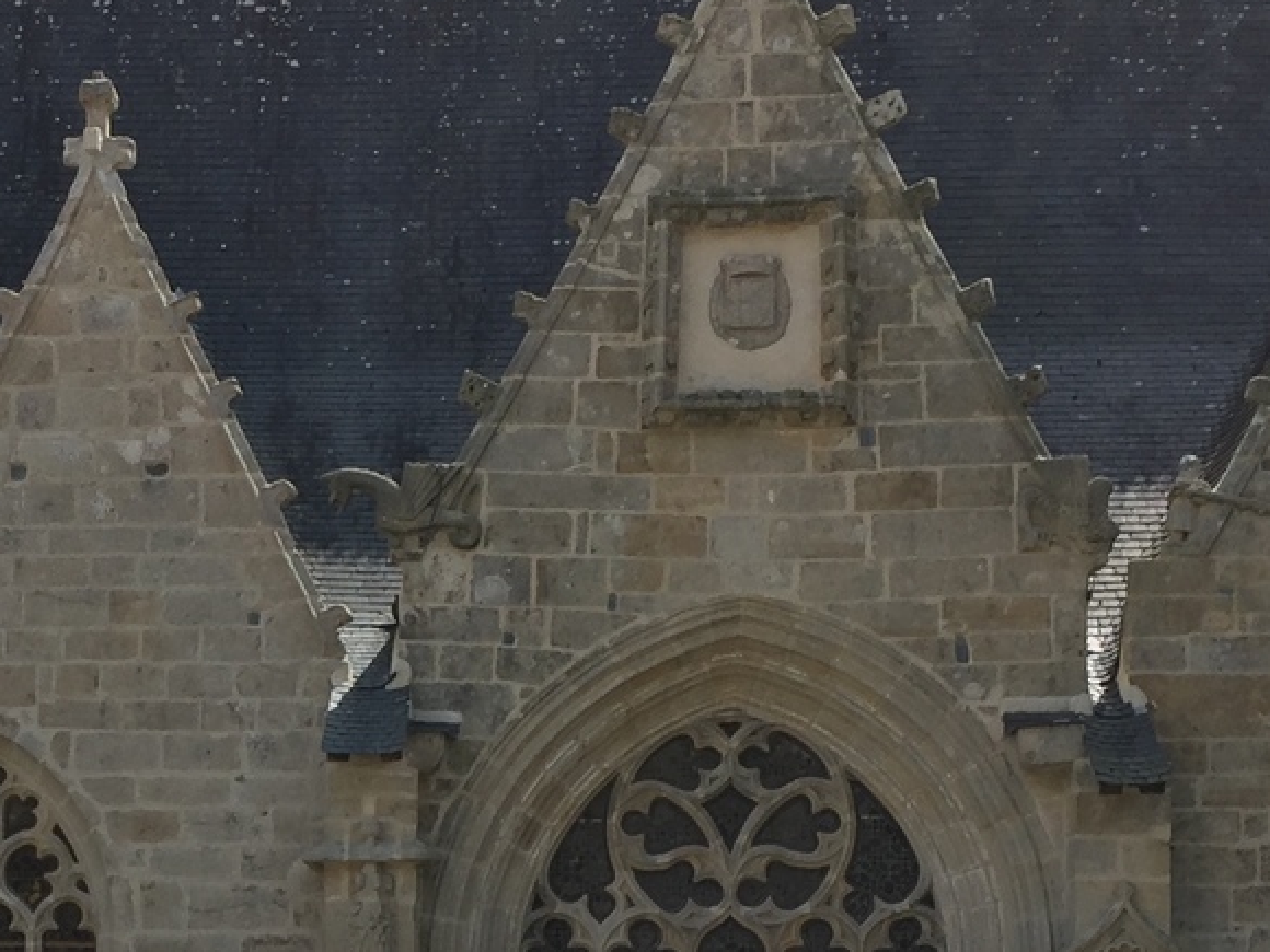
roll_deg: -1.0
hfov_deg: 23.9
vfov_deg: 18.0
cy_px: 921
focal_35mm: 80
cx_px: 208
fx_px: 2935
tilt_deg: +0.6
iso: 32
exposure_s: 1/1464
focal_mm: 4.15
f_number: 2.2
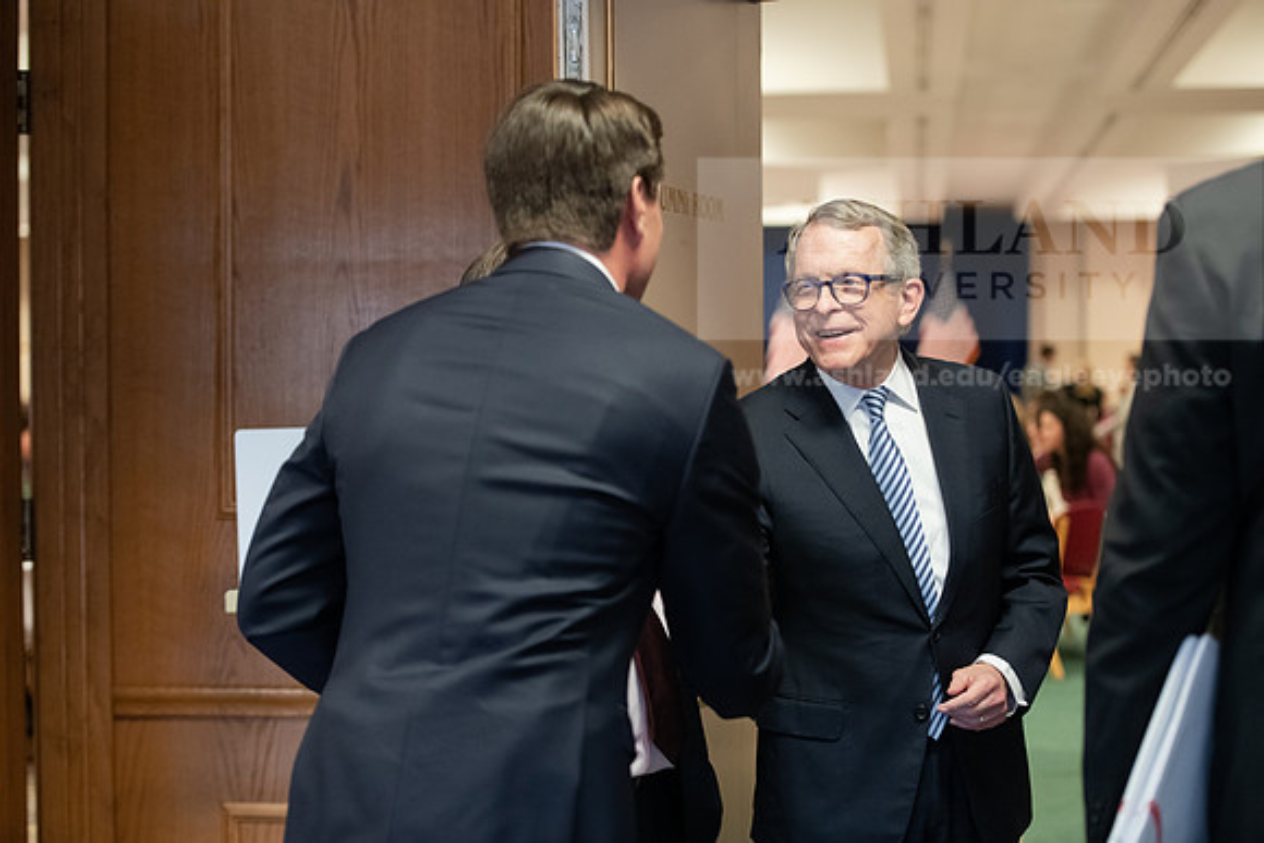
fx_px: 2458
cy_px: 422
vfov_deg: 19.5
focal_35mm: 70
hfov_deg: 28.8
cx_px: 632
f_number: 3.2
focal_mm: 70
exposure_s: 1/200
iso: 4000
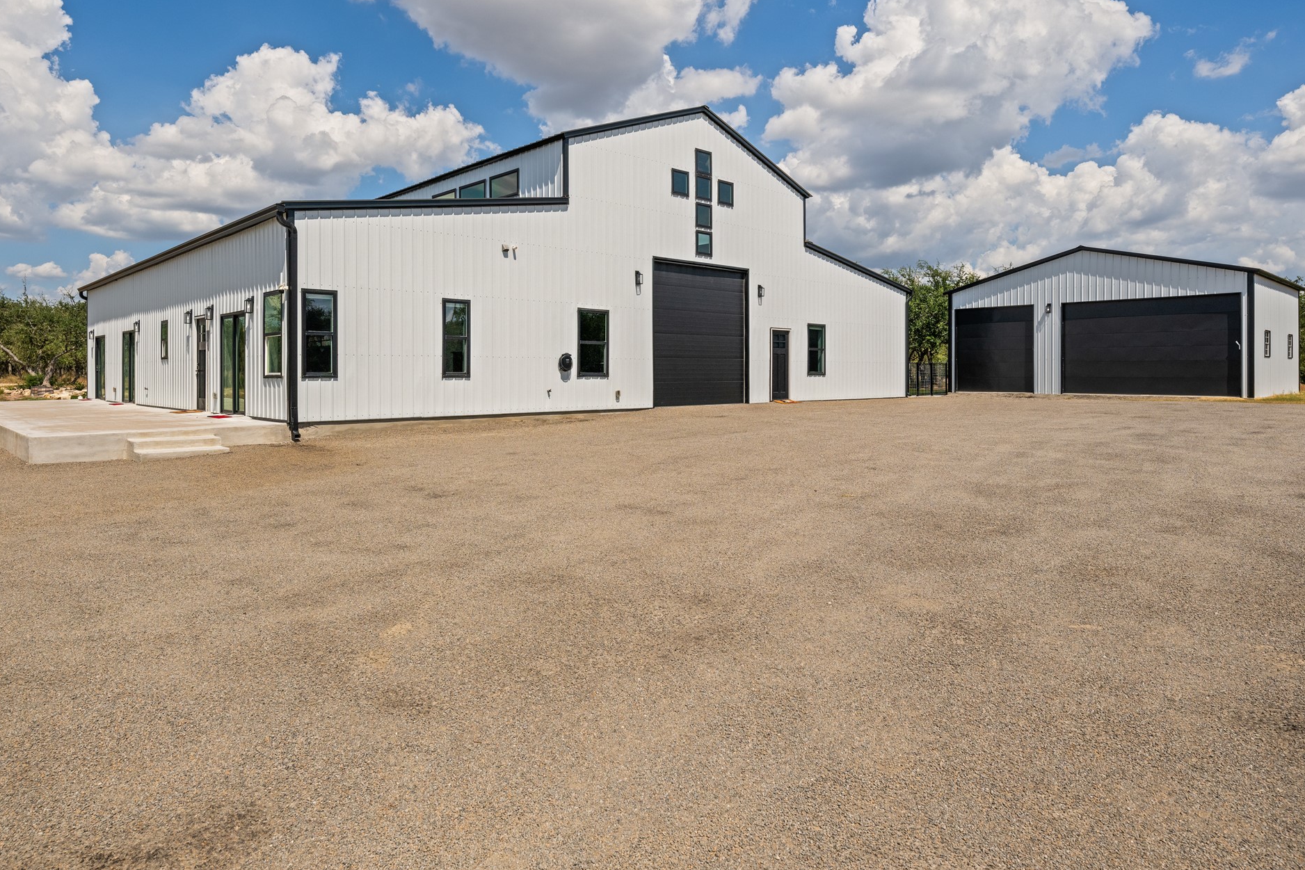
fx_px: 798
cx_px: 617
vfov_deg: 57.0
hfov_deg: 78.5
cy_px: 368
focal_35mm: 22
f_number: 8
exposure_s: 1/4000
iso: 400
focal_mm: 19
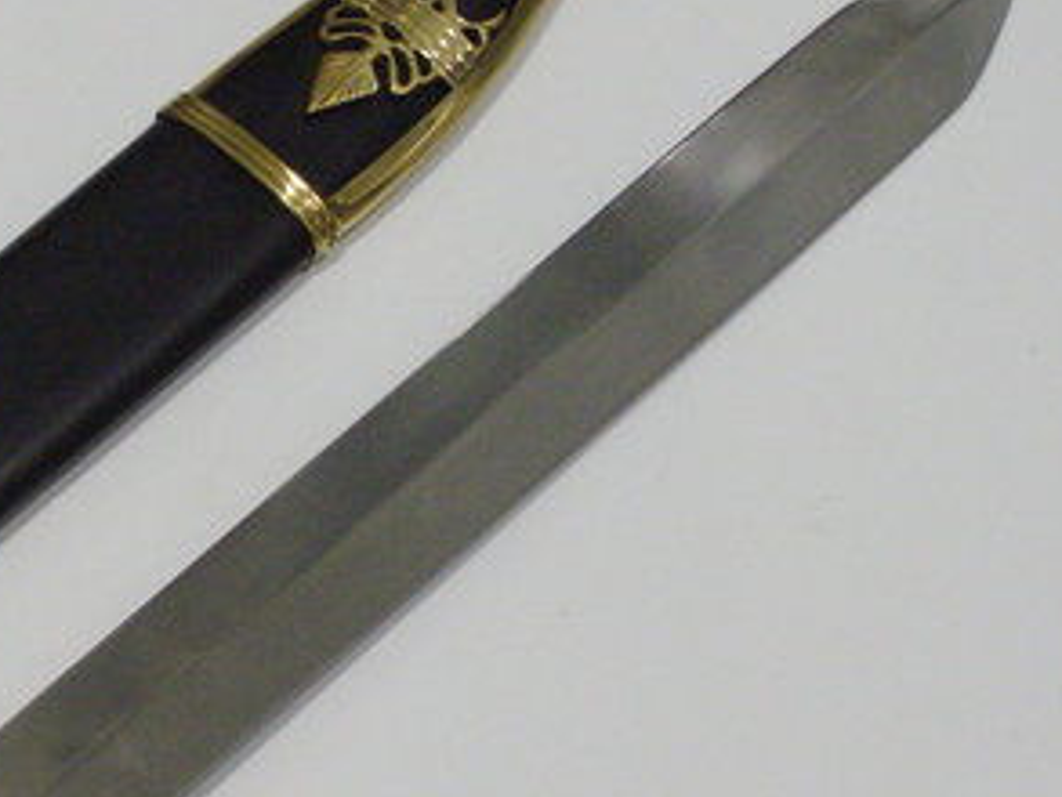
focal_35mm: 167
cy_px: 708
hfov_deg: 11.7
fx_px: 5126
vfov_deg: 8.9
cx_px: 54
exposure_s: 1/80
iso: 320
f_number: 3.8
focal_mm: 11.3
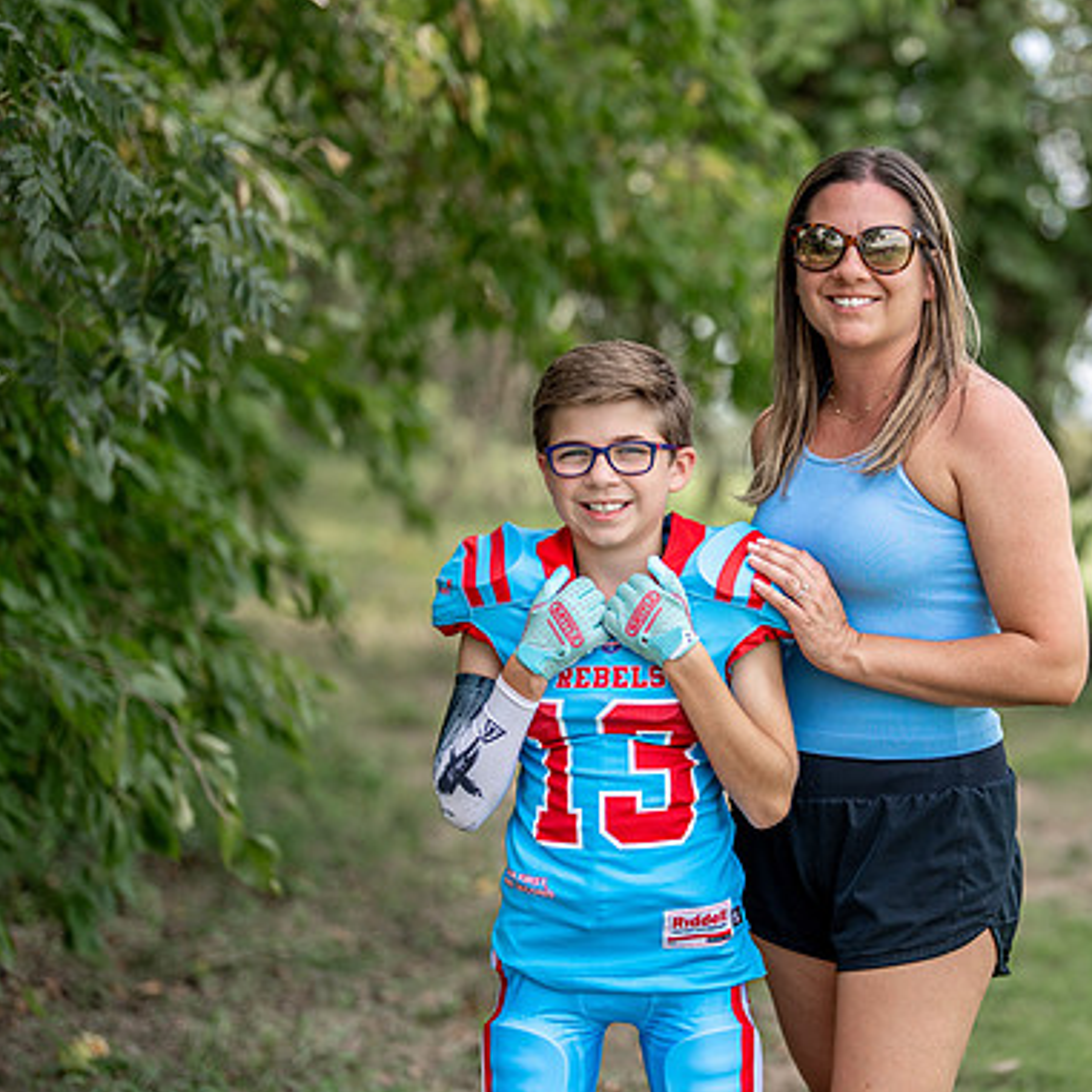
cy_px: 531
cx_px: 810
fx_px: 2998
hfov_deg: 20.5
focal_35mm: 84
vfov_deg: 20.6
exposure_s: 1/2500
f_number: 1.2
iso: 100
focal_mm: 50
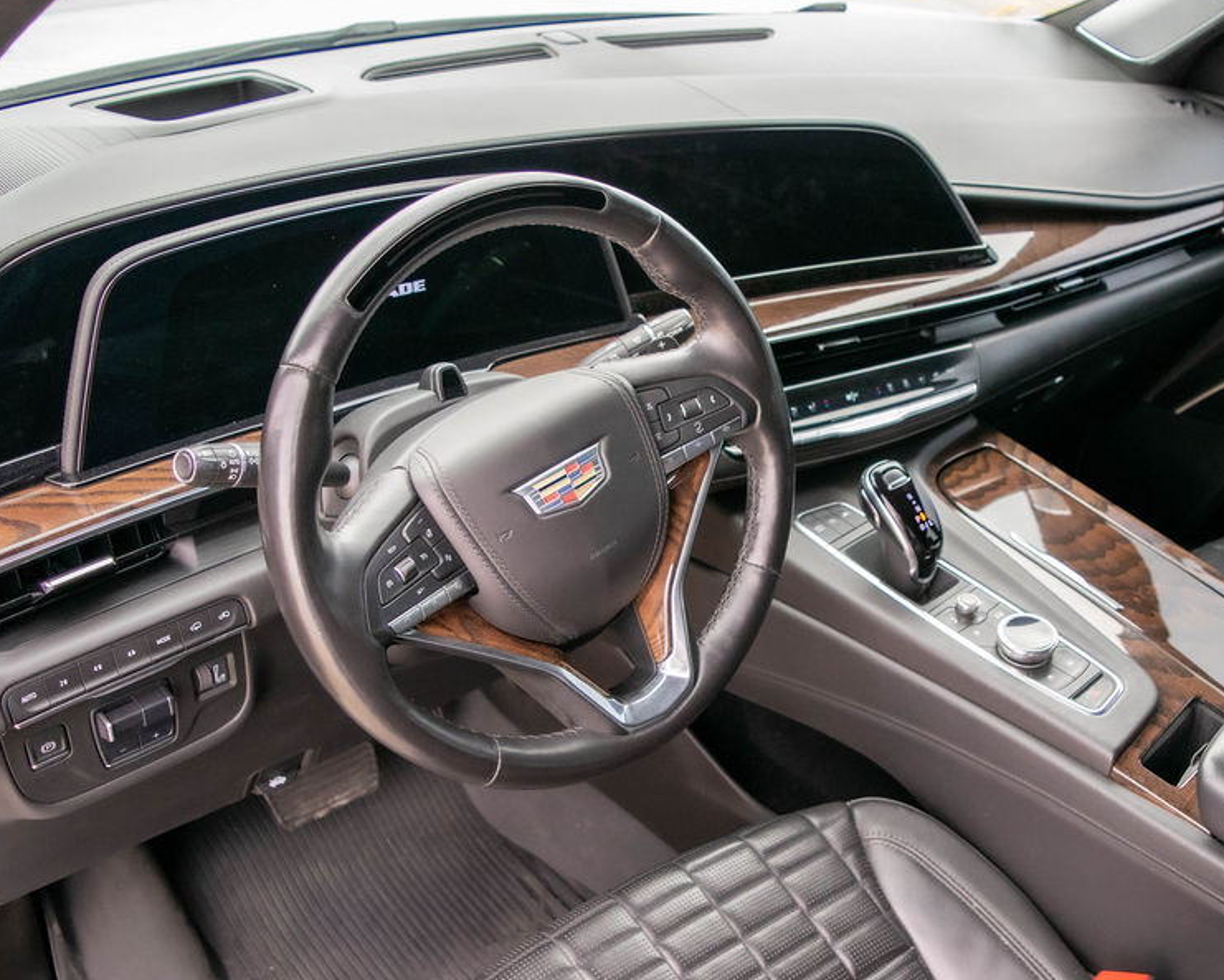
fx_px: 1268
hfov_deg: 50.8
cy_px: 553
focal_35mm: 35
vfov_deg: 42.2
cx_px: 786
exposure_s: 1/500
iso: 1000
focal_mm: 18
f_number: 3.5
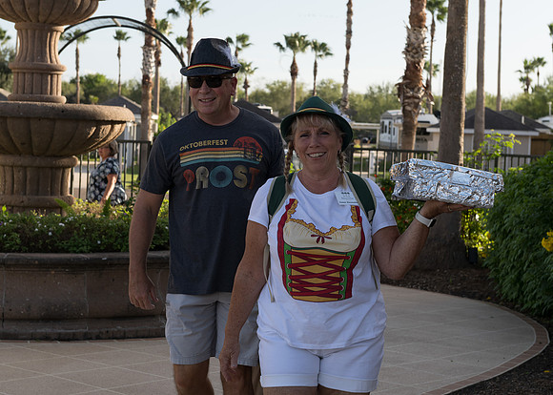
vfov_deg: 19.3
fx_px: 1159
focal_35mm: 74
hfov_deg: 26.8
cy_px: 171
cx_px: 283
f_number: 7.1
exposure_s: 1/320
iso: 280
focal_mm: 62
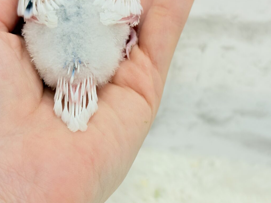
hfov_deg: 31.7
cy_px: 91
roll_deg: -5.3
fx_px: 477
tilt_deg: -20.3
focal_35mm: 61
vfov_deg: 24.0
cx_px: 131
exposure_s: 1/100
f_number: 1.6
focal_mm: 5.96
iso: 64
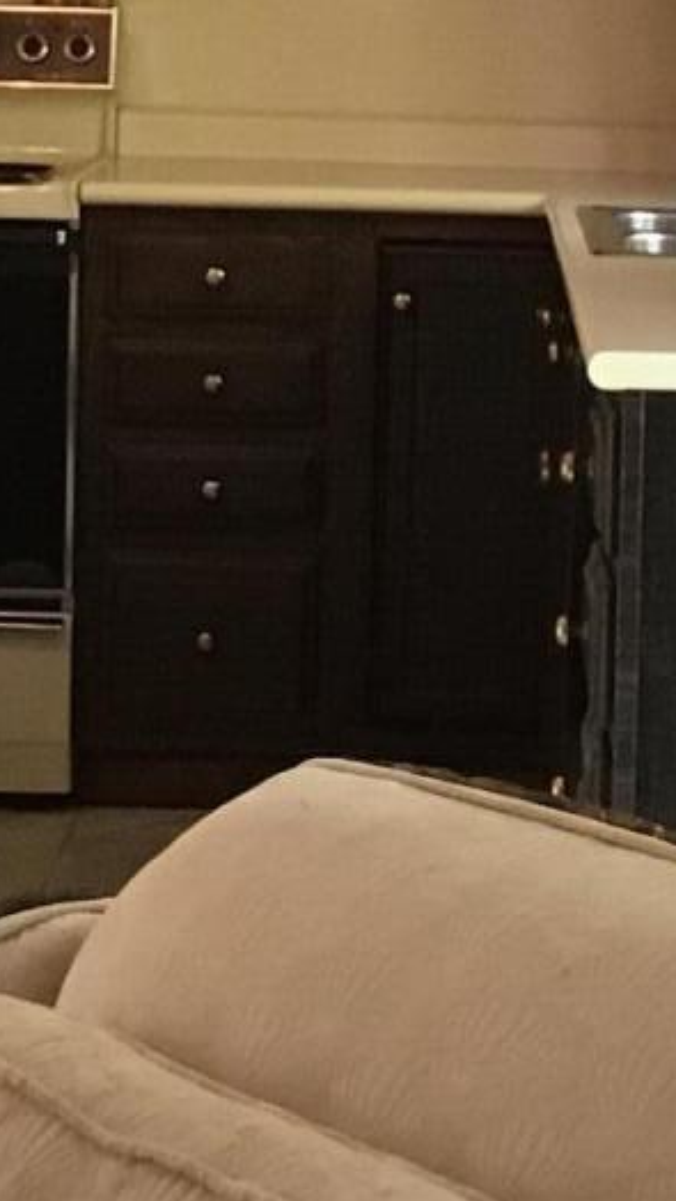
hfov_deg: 9.4
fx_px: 4108
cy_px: 323
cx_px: 300
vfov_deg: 16.6
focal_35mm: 129
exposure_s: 1/30
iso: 125
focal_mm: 3.3
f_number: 2.4
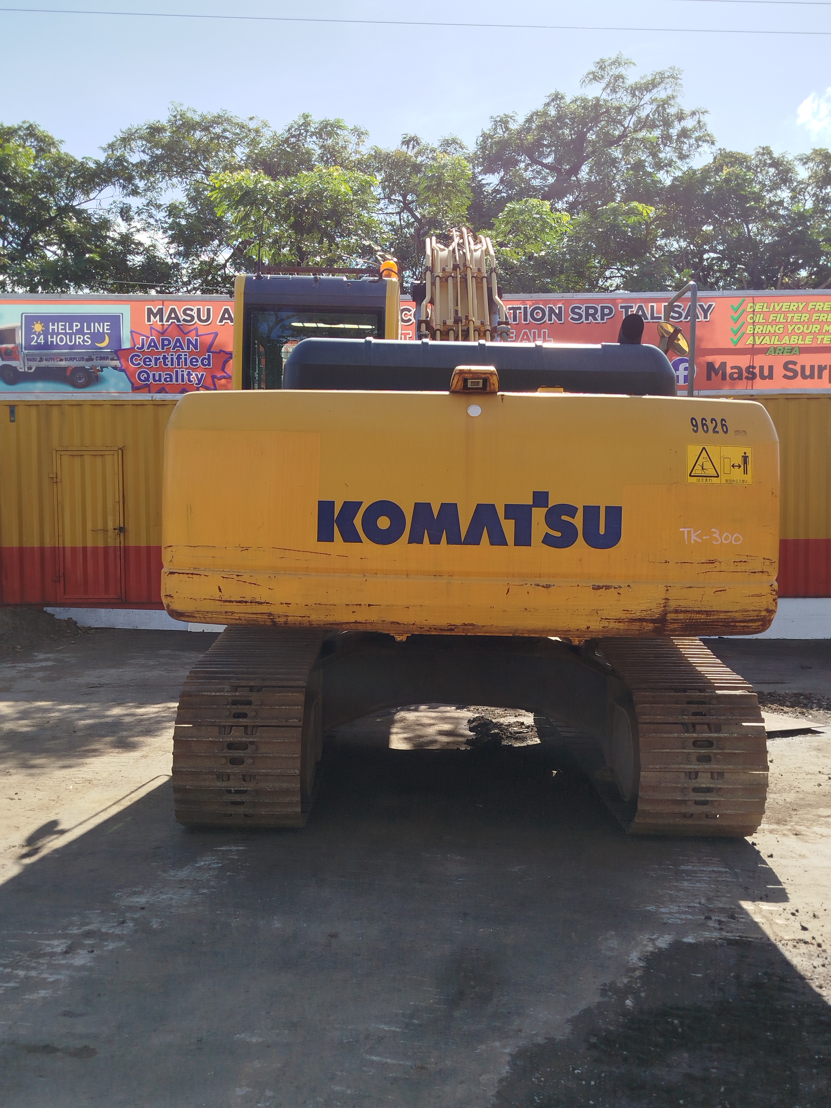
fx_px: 1056
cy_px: 554
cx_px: 416
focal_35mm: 33
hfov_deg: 42.9
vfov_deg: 55.4
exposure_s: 1/1179
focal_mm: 5.31
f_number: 1.7
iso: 50
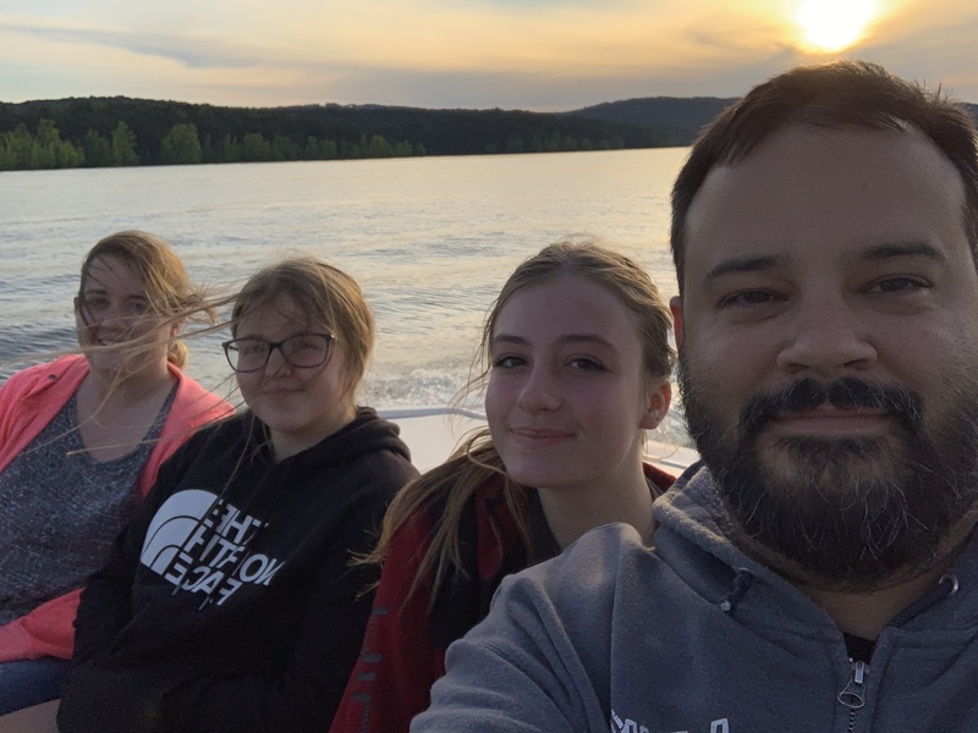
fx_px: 904
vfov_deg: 44.2
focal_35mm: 32
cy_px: 366
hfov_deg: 56.8
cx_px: 489
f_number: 2.2
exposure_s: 1/1131
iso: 16
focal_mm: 2.87
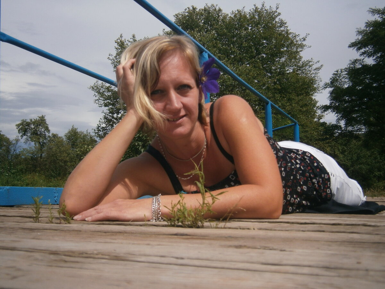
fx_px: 523
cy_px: 144
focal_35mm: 47
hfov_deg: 40.4
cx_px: 192
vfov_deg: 30.9
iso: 80
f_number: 9.7
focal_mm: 8.3
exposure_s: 1/250
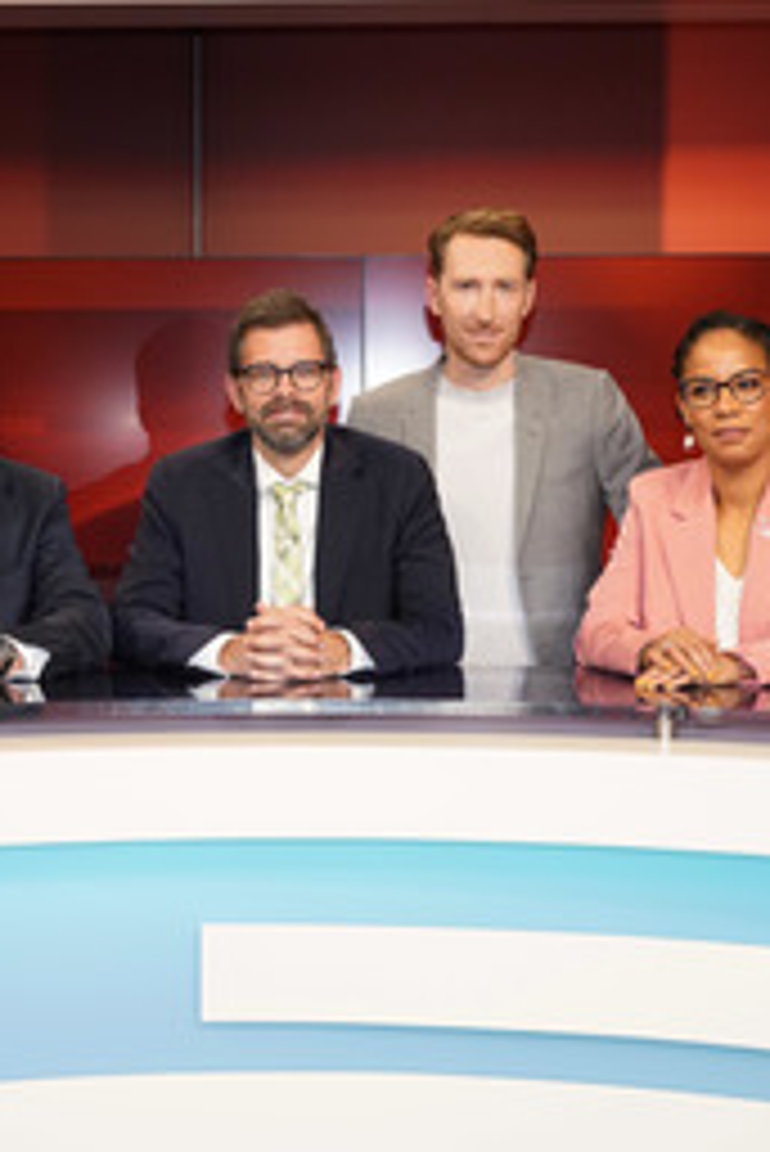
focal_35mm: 58
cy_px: 531
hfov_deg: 23.4
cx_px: 317
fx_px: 1858
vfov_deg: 34.4
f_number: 5
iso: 2000
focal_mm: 33
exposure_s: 1/125
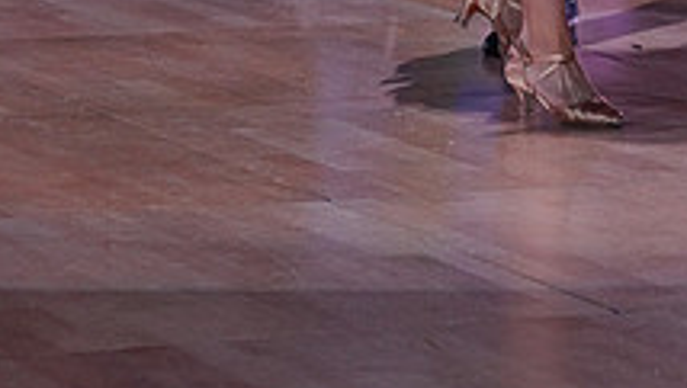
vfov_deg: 4.4
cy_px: -462
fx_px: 4961
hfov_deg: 7.9
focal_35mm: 272
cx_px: 557
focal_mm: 96
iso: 2500
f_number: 5.6
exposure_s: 1/250
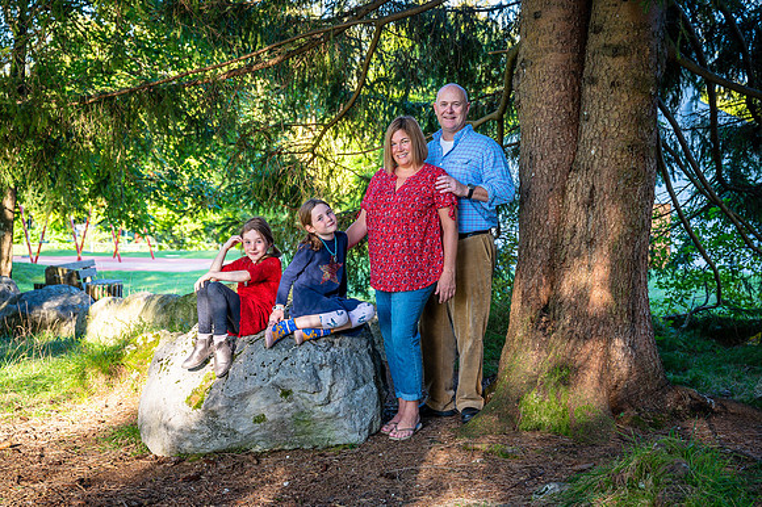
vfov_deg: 25.4
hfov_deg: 37.5
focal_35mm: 53
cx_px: 388
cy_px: 262
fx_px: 1123
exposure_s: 1/100
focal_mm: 51
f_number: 5
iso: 200
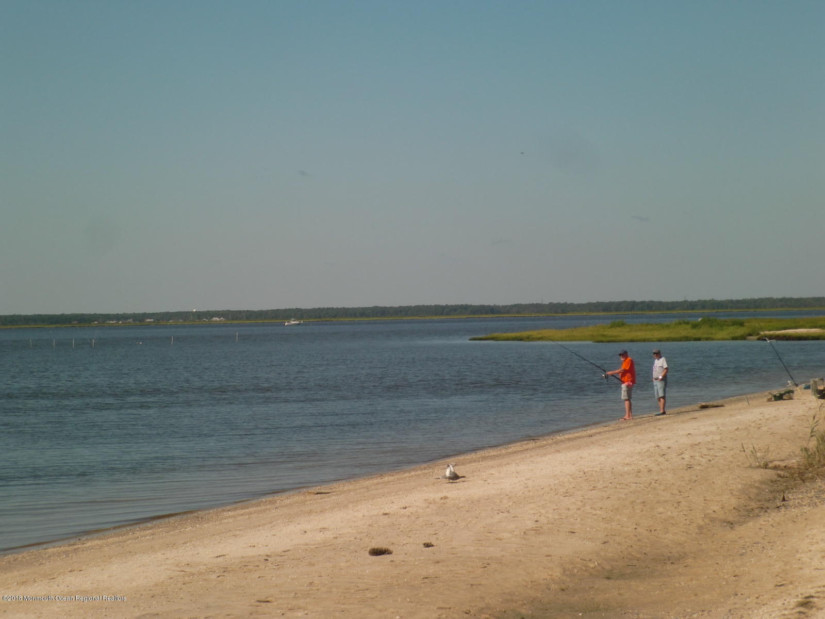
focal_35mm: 112
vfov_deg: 13.2
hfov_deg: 17.6
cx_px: 412
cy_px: 310
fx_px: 2669
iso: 64
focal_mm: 18.6
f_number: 5.9
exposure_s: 1/640
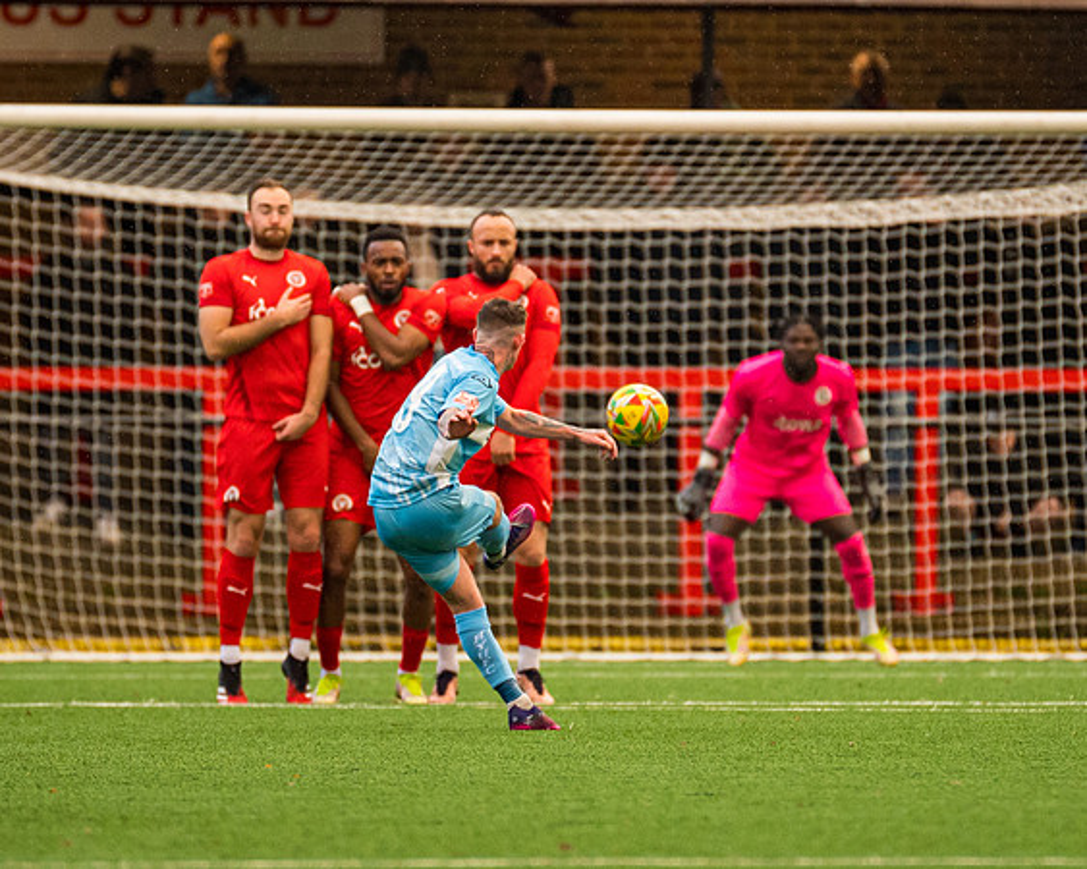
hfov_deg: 2.6
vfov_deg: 2.1
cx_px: 637
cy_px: 375
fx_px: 24262
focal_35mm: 754
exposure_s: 1/1600
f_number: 2.8
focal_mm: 300
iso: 1600
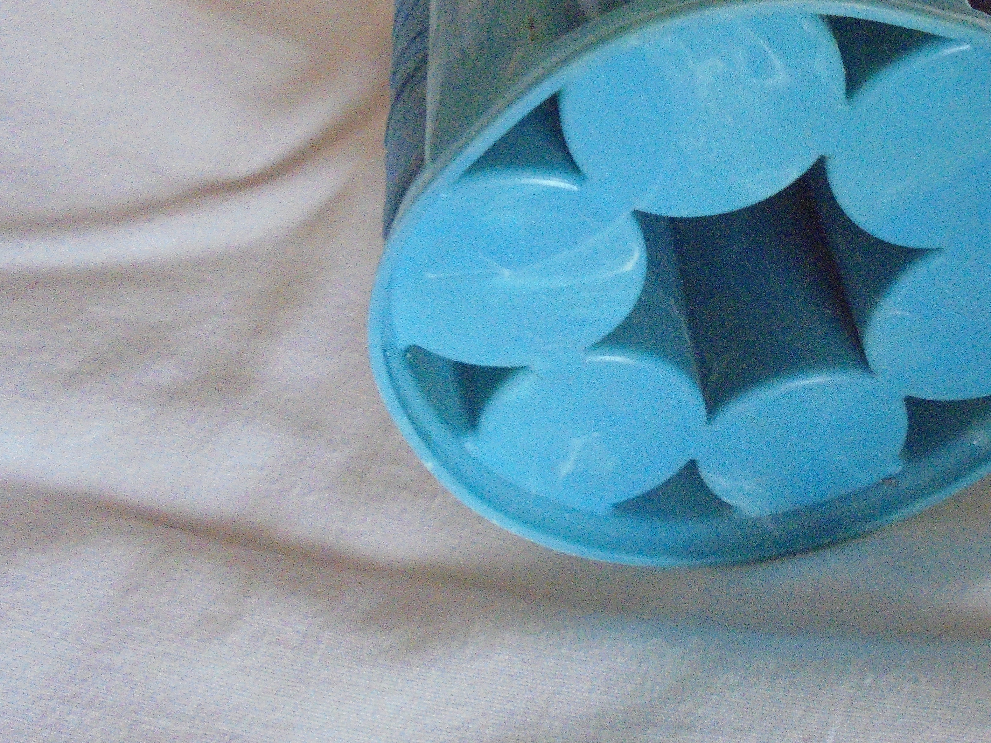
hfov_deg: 41.9
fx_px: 1231
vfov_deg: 33.5
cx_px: 799
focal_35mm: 43
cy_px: 304
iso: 800
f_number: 3.5
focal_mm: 4.6
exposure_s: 1/100
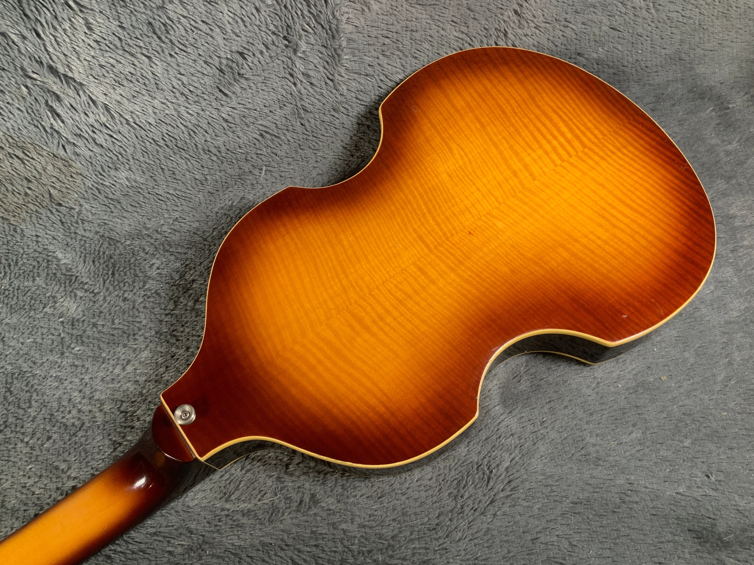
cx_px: 377
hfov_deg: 61.7
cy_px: 282
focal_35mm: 29
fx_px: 632
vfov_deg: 48.2
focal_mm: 3
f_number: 1.8
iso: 32
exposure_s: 1/104
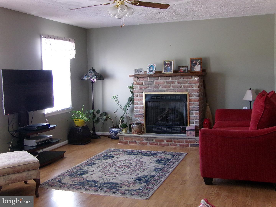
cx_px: 138
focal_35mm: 41
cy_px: 104
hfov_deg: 45.8
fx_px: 327
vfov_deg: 35.1
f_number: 3.6
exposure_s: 1/34
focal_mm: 7.2
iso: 303
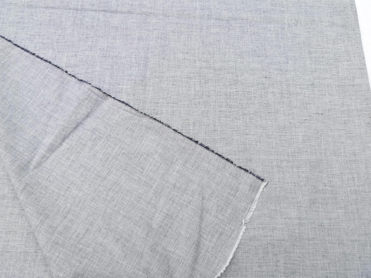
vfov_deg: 51.4
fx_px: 289
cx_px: 186
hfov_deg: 65.3
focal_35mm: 27
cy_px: 139
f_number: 1.8
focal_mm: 4.75
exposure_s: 1/960
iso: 50
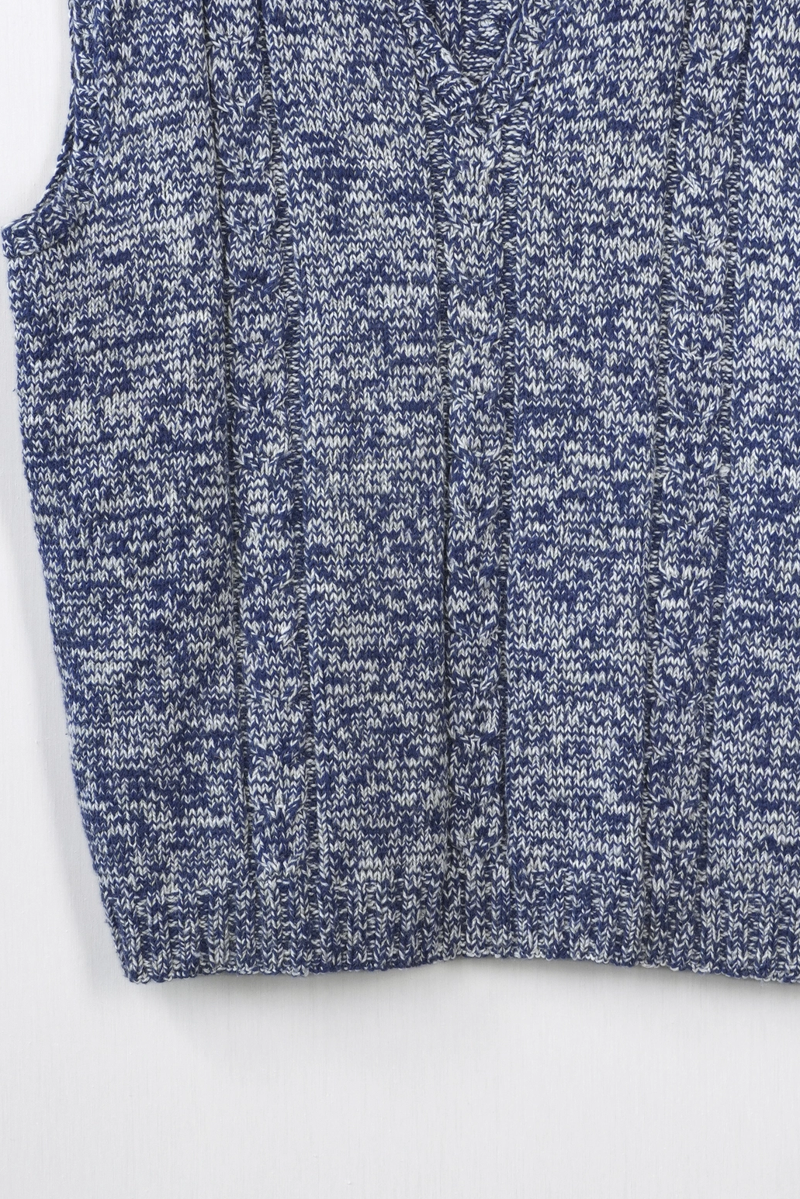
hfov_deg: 14.4
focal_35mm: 95
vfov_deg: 21.4
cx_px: 465
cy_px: 527
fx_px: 3166
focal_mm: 34
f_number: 7.1
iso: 320
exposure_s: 1/40
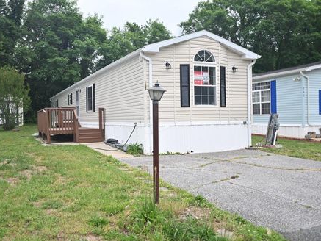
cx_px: 140
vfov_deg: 43.0
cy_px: 122
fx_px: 306
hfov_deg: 55.2
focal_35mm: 33
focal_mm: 30
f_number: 2.8
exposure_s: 1/320
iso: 100
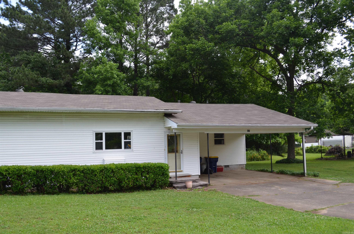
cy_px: 117
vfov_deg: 39.8
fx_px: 324
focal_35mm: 33
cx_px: 177
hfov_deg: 57.3
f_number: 7.1
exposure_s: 1/200
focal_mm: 22
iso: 200
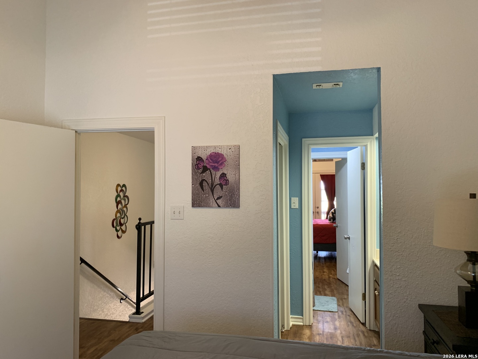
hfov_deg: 67.3
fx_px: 359
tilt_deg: -1.4
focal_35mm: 26
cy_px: 180
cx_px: 239
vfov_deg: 53.1
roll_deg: -0.5
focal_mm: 4.25
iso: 160
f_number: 1.8
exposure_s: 1/60
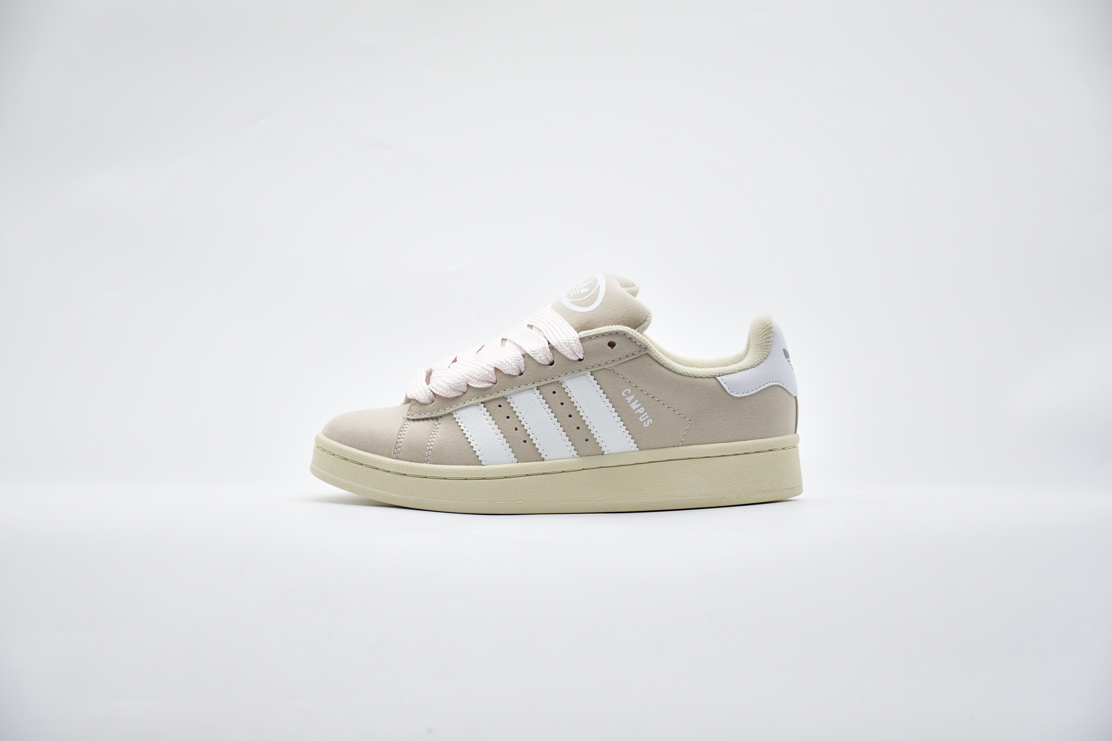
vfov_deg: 13.8
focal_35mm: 99
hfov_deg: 20.6
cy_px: 370
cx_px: 556
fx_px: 3058
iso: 800
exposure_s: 1/500
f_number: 5
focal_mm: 66
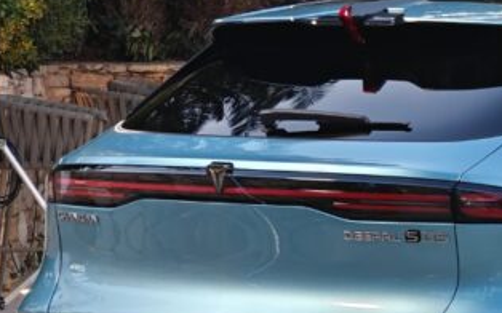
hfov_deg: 8.5
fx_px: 3310
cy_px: 158
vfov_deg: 5.4
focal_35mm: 242
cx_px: 779
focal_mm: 13.3
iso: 160
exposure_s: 1/88
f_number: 2.6
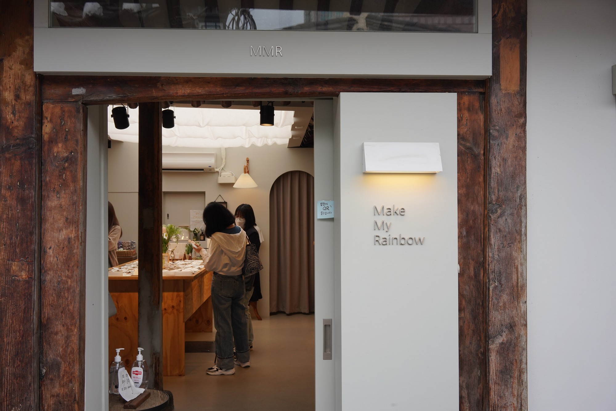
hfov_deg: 54.4
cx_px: 308
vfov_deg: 37.9
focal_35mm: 35
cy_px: 206
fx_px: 599
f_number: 13
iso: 640
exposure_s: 1/100
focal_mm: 35
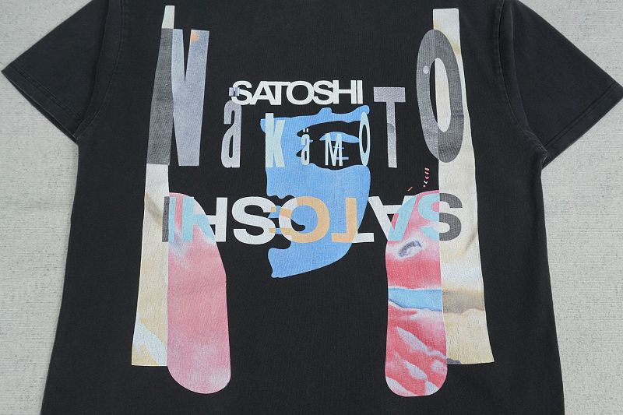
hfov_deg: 59.5
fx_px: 545
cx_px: 312
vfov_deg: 41.7
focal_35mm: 32
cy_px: 208
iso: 1000
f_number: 8
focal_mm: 21
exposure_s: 1/160
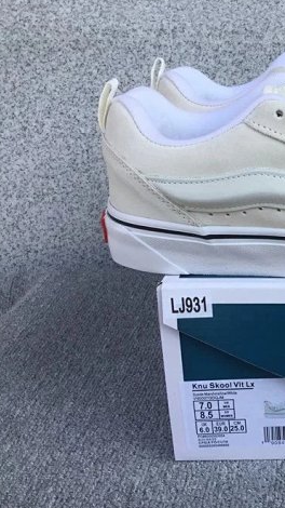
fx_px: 619
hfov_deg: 23.7
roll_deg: -0.3
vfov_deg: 44.6
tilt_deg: -19.9
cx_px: 341
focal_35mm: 46
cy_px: 254
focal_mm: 3.3
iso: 25
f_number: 2.4
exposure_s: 1/370
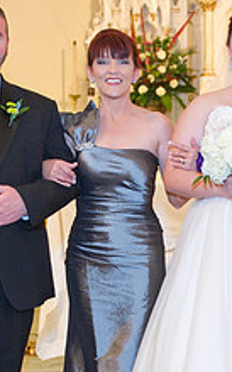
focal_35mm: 86
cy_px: 276
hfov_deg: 15.1
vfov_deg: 23.9
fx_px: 872
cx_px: 186
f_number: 2.8
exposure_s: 1/100
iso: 1250
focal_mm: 32
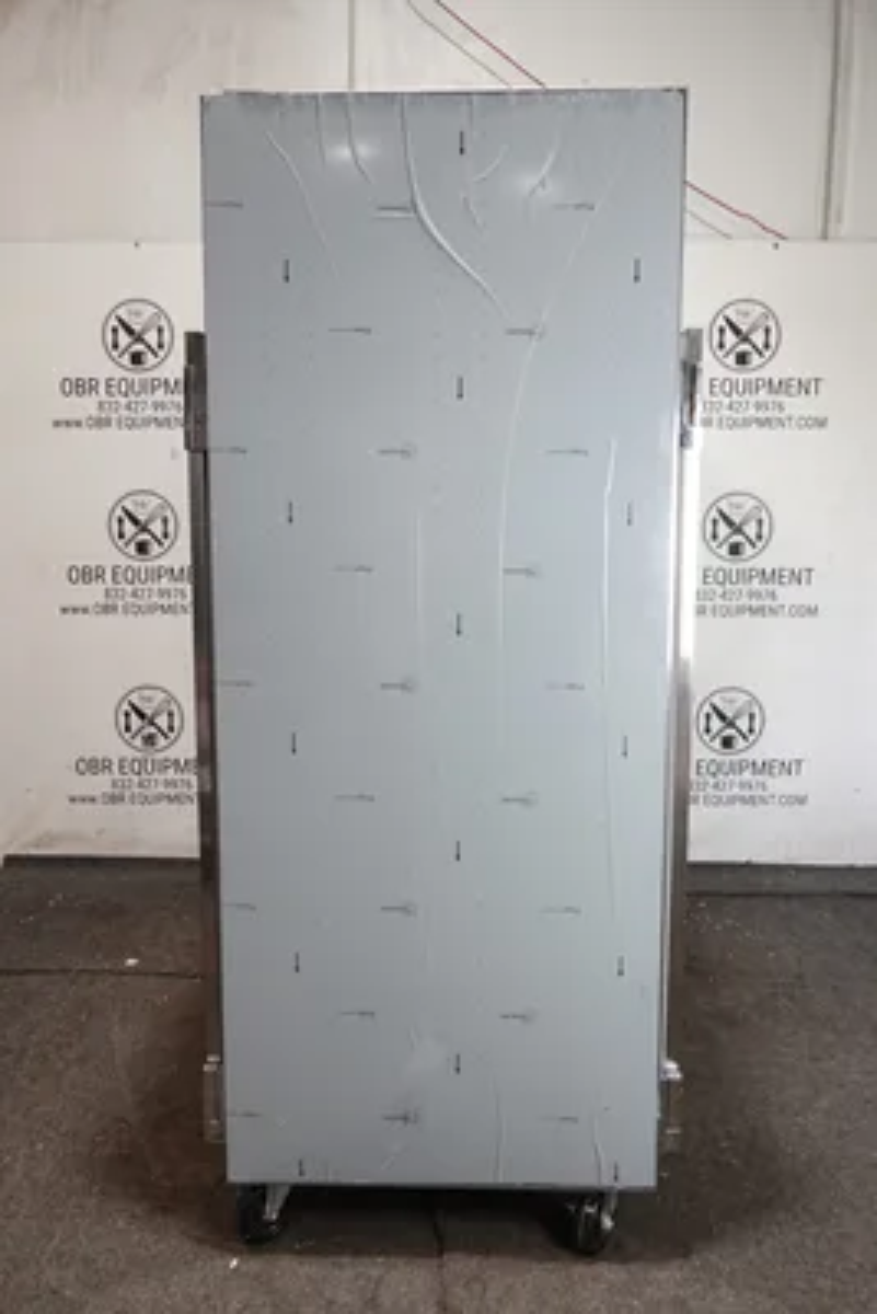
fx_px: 1095
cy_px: 657
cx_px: 438
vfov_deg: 61.9
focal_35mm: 30
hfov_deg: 43.6
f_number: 3.5
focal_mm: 11.29
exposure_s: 1/30
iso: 400
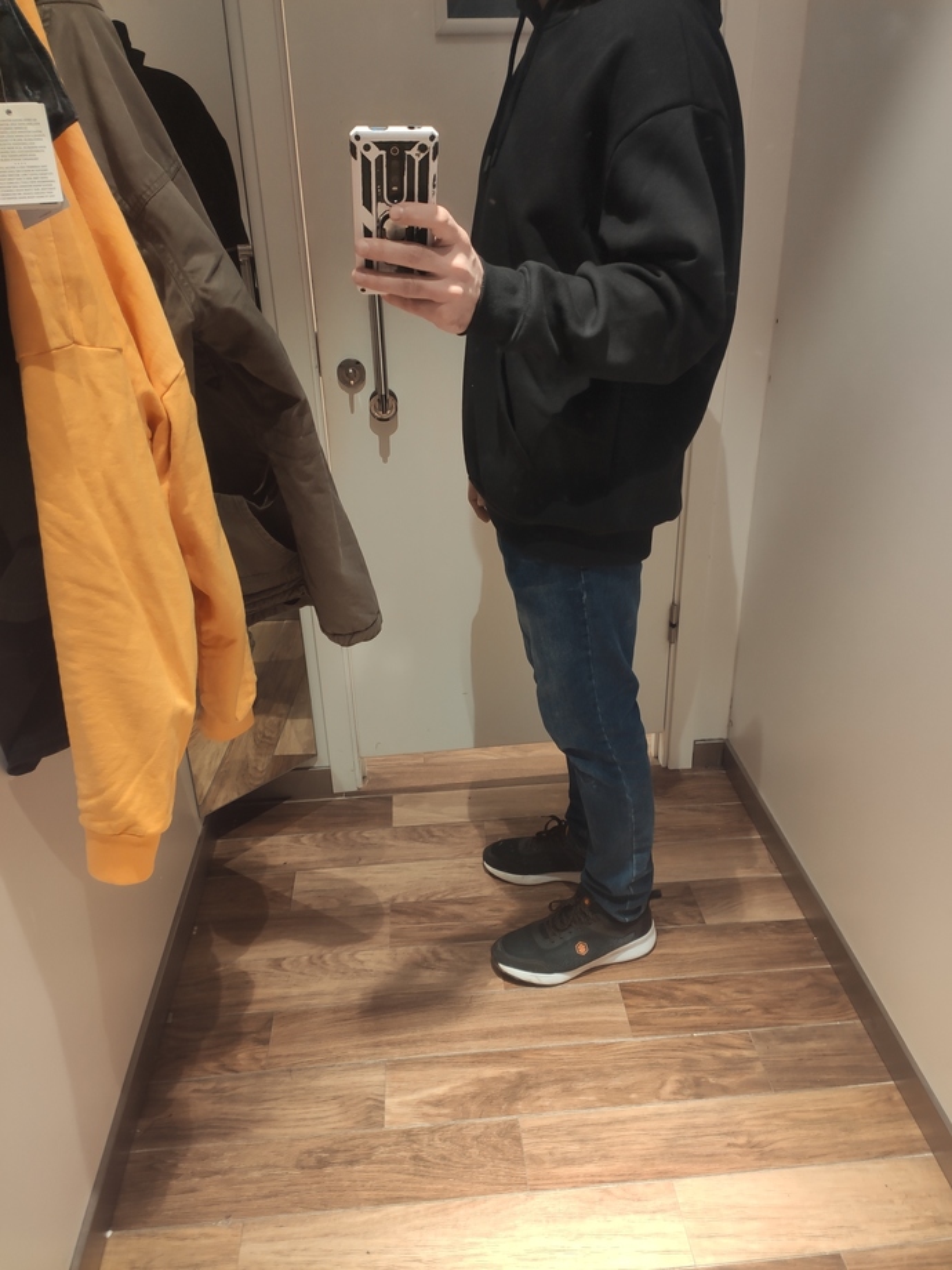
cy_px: 635
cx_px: 476
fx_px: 953
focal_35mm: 26
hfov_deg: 53.1
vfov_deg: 67.3
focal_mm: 4.77
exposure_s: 1/40
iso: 179
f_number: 1.75
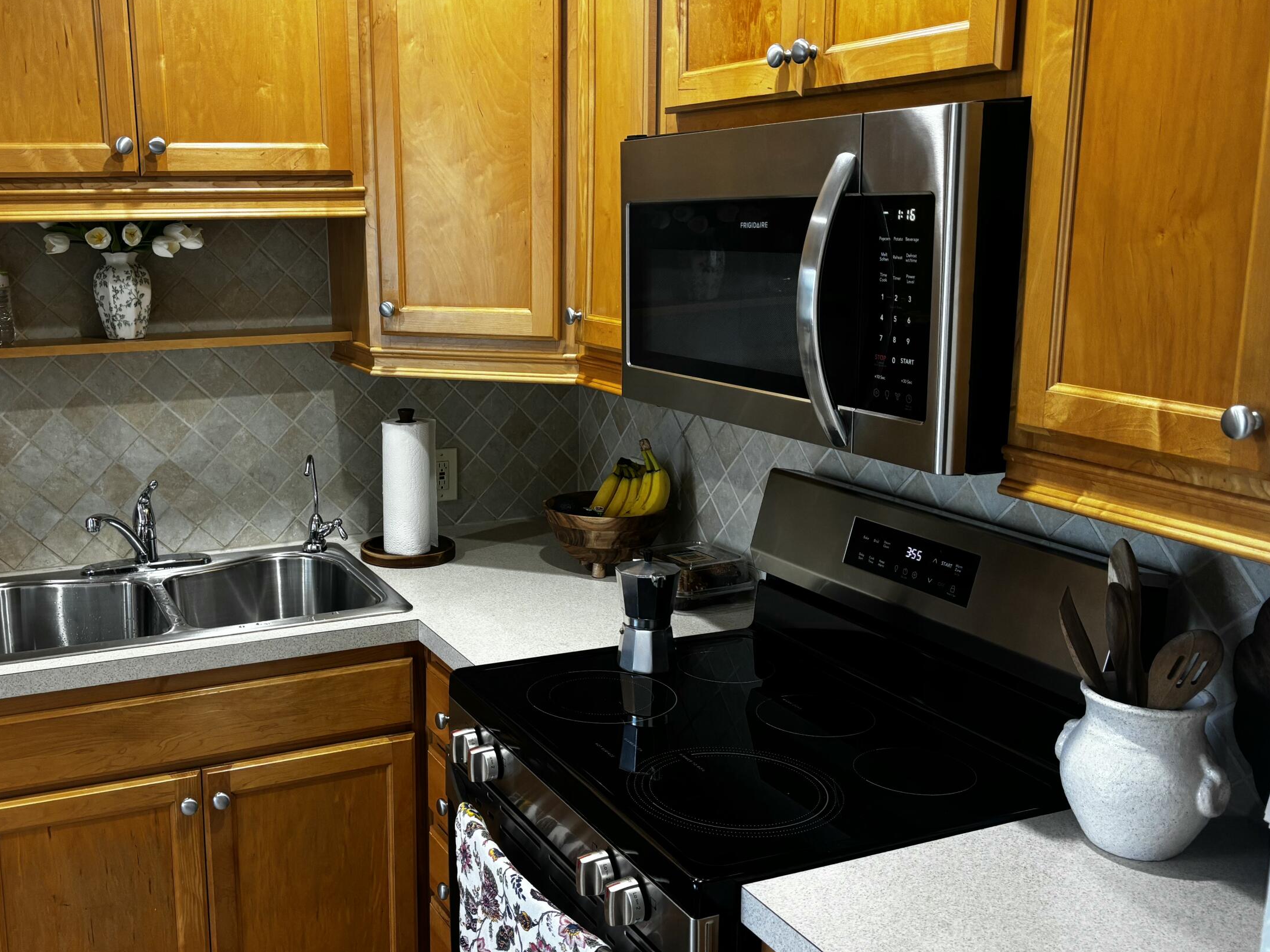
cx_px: 492
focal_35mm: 36
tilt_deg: -12.1
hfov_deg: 50.9
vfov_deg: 39.6
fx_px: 1321
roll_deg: +1.0
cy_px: 503
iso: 100
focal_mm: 5.96
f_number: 1.6
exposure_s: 1/60
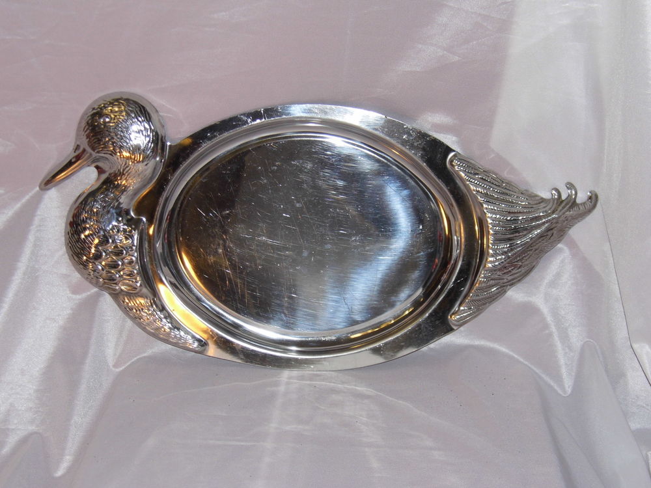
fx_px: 1091
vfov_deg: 25.2
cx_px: 326
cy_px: 244
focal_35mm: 58
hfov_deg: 33.2
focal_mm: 10.4
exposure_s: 1/60
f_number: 3.9
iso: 100
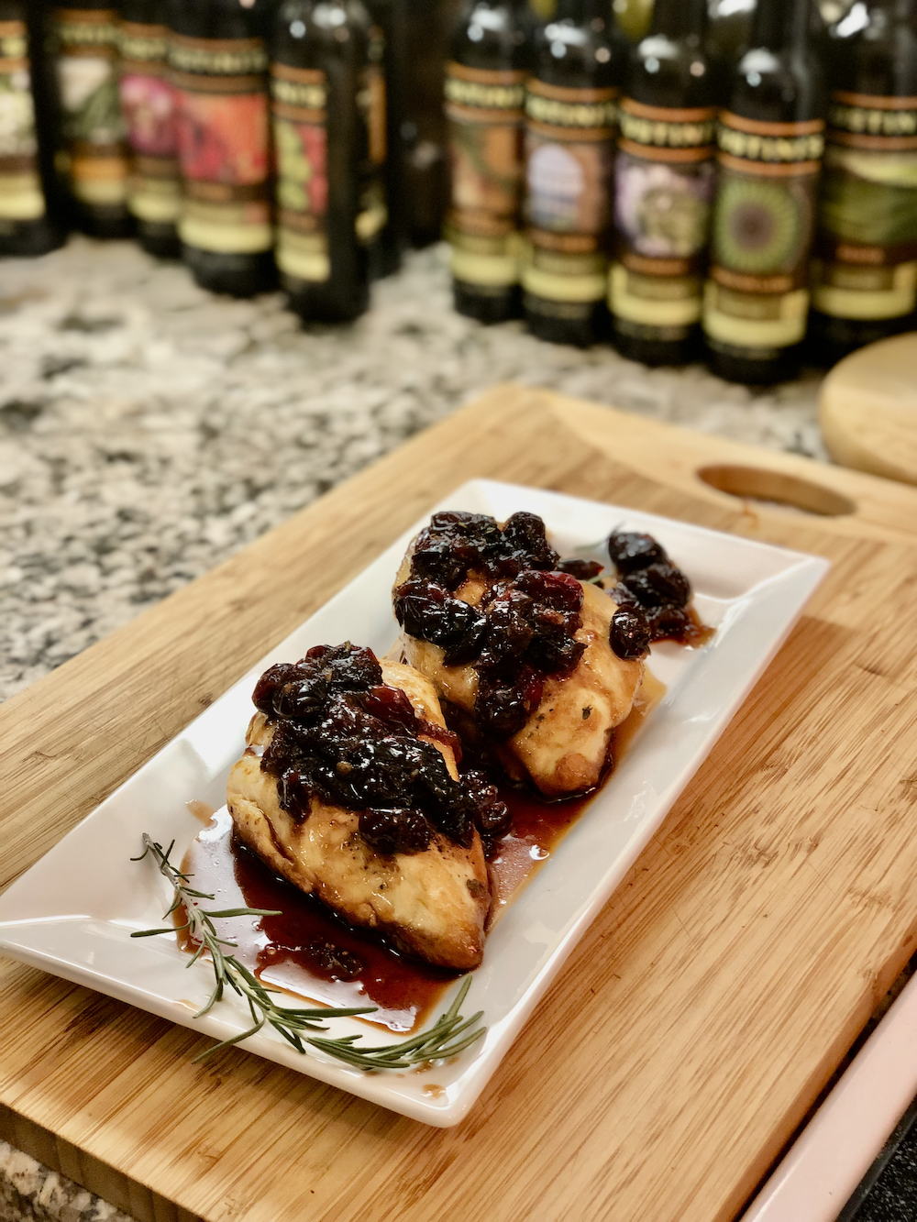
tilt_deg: -30.6
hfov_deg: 28.0
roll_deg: -0.2
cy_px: 611
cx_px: 458
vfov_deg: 36.8
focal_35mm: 52
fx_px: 1836
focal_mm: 6
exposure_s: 1/40
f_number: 2.4
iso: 100
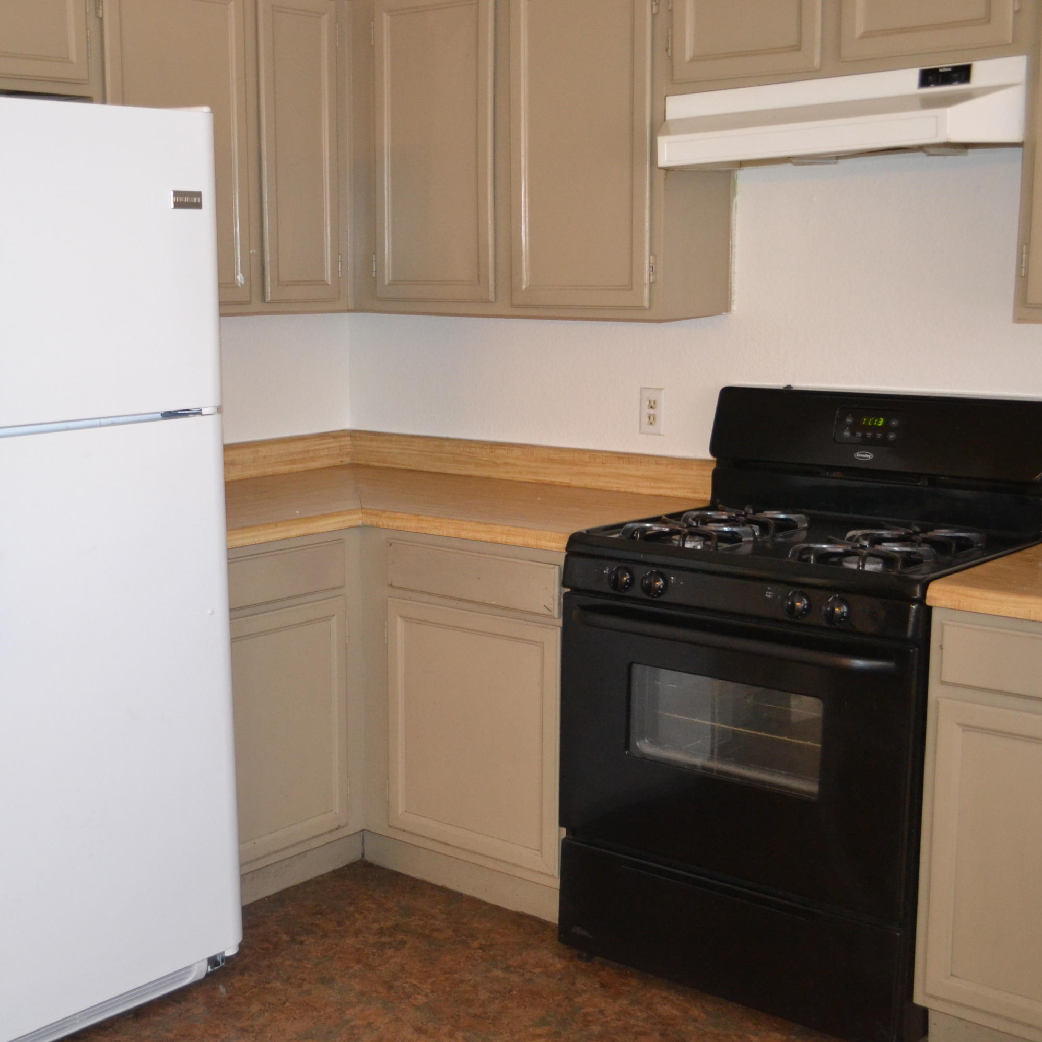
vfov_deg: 36.8
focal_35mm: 46
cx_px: 357
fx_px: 1567
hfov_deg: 36.5
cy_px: 520
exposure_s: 1/60
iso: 1400
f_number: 4
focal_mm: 24
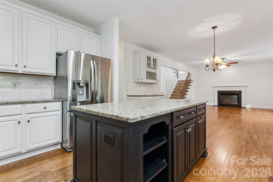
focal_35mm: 17
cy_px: 91
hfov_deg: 94.3
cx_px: 136
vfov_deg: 71.4
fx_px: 127
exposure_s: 1.6
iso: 100
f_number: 13
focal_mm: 16.7
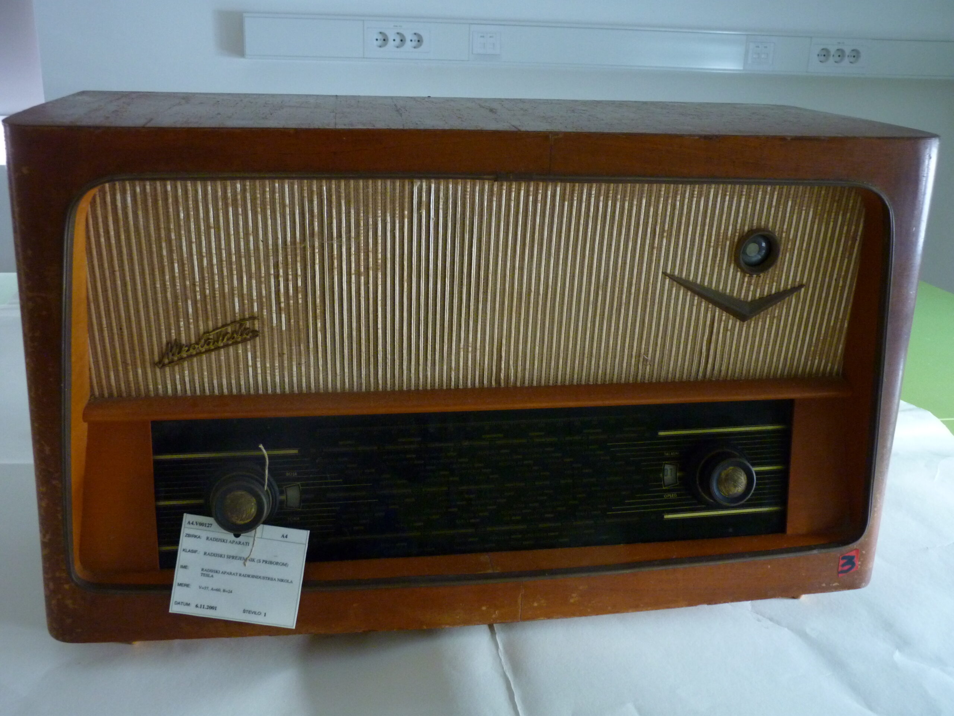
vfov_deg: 41.8
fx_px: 937
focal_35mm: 34
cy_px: 358
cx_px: 477
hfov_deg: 54.0
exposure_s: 1/4
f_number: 3
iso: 400
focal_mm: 6
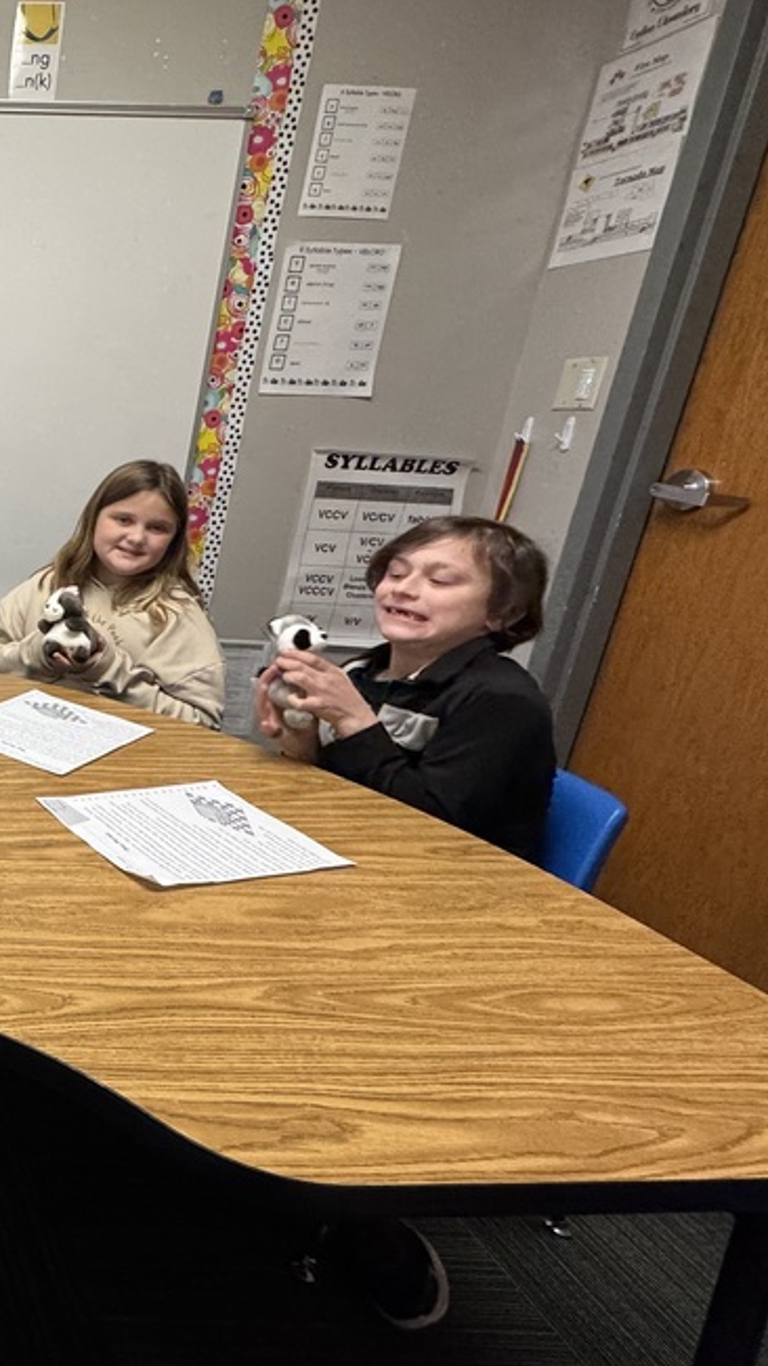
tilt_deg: -17.2
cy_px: 629
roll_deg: -1.6
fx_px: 869
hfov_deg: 32.6
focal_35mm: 24
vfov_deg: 76.2
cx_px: -275
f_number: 2.2
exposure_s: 1/100
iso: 250
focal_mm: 2.22
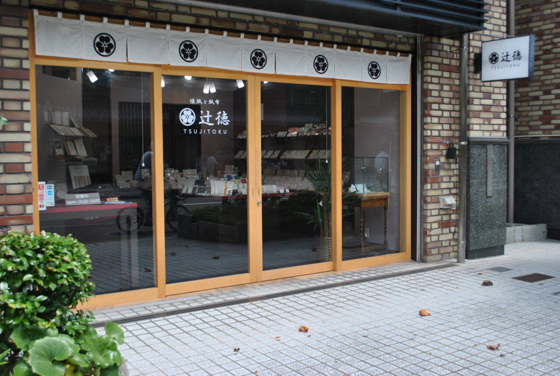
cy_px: 188
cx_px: 280
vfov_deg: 34.4
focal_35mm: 39
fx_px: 608
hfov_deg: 49.5
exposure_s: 1/125
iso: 100
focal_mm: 26
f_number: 5.6
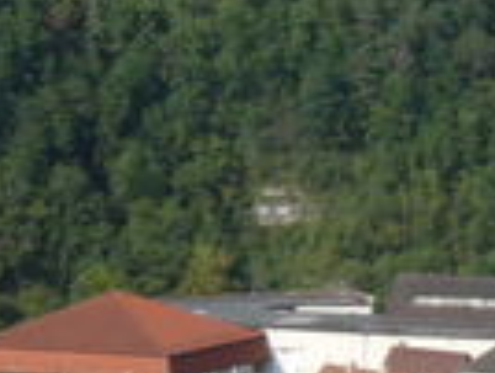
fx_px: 3581
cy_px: 491
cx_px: -783
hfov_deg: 7.3
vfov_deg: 5.9
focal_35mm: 250
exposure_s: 1/400
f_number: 5.6
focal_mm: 7.4
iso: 100
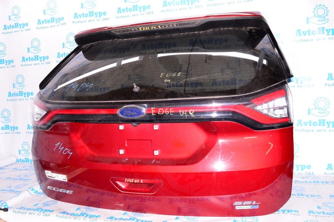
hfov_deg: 59.5
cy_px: 111
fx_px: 292
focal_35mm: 32
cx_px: 167
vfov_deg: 41.6
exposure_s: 1/200
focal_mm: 21
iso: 1600
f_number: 8
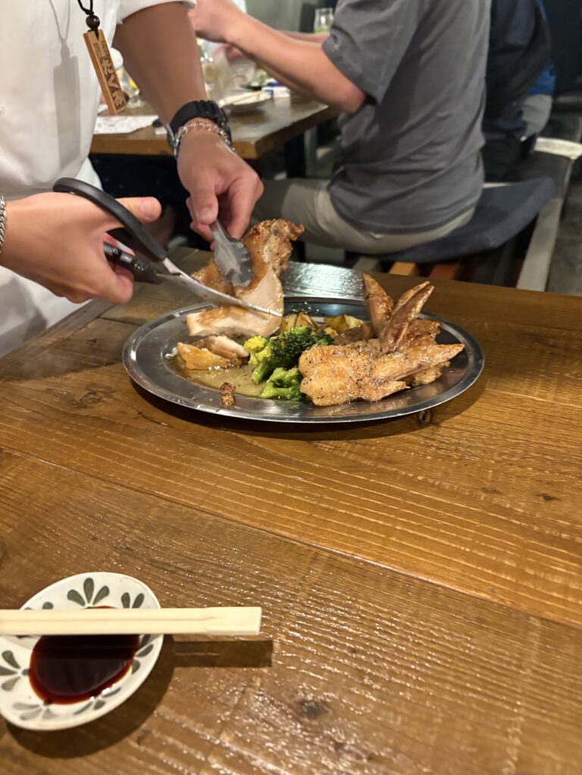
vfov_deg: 67.3
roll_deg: +4.5
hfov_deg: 53.1
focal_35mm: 26
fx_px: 583
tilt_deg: -33.6
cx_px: 291
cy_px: 388
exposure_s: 1/40
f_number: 1.6
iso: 500
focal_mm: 5.96
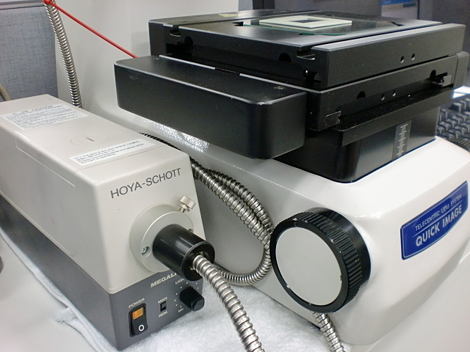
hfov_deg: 52.6
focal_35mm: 35
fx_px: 475
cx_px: 235
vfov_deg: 40.7
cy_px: 176
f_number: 3.1
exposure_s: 1/60
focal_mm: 6.3
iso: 250
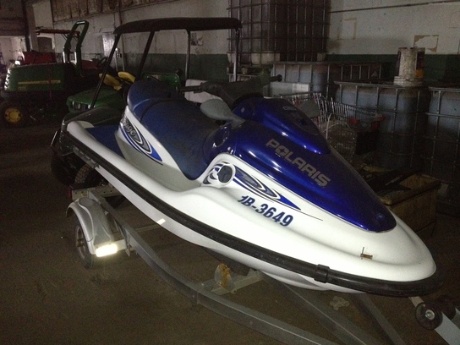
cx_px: 230
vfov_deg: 40.7
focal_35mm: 35
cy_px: 172
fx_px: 465
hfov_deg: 52.6
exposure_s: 1/16
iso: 800
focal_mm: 4.28
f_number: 2.4
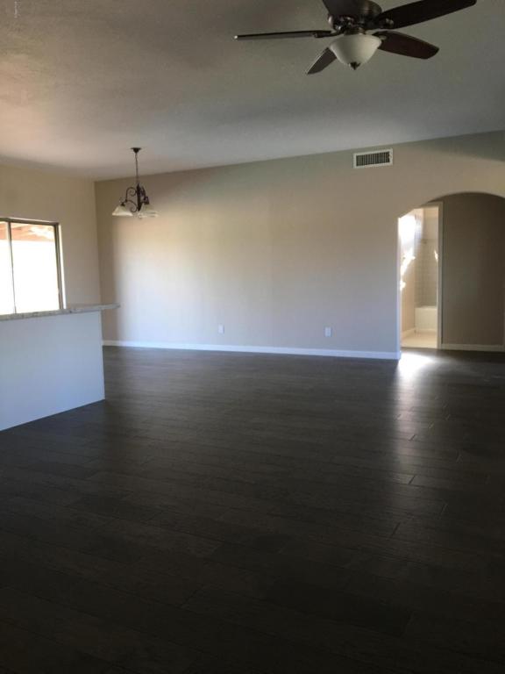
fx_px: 564
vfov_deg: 61.7
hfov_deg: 48.2
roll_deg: +0.7
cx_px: 252
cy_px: 337
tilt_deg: -5.0
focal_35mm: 29
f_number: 2.2
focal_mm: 4.15
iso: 40
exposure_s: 1/30
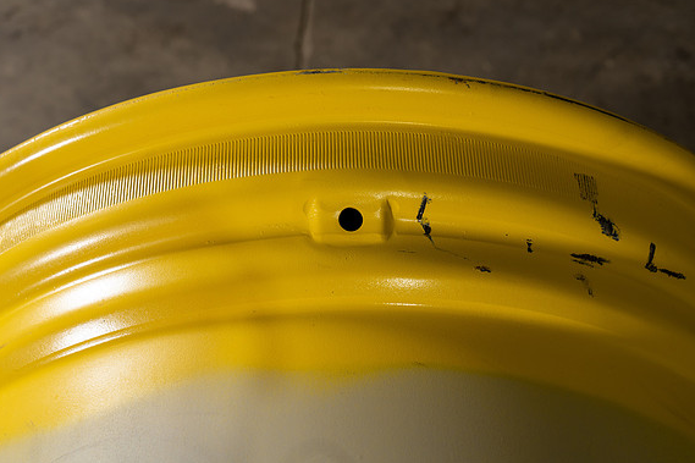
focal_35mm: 50
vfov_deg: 27.0
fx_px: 965
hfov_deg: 39.6
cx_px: 347
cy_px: 233
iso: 500
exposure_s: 1/100
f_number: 5.6
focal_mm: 49
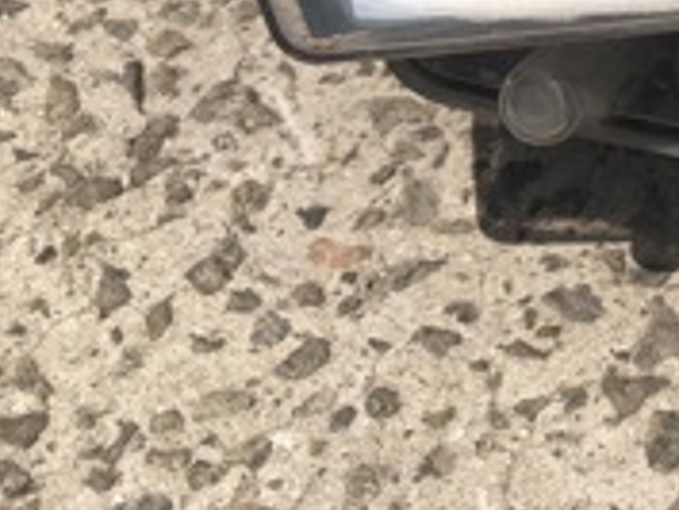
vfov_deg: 13.5
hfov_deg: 17.3
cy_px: -347
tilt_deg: -26.1
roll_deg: -4.3
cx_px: 1047
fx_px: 1982
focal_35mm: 101
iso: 25
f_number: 1.8
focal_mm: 3.99
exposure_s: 1/3003
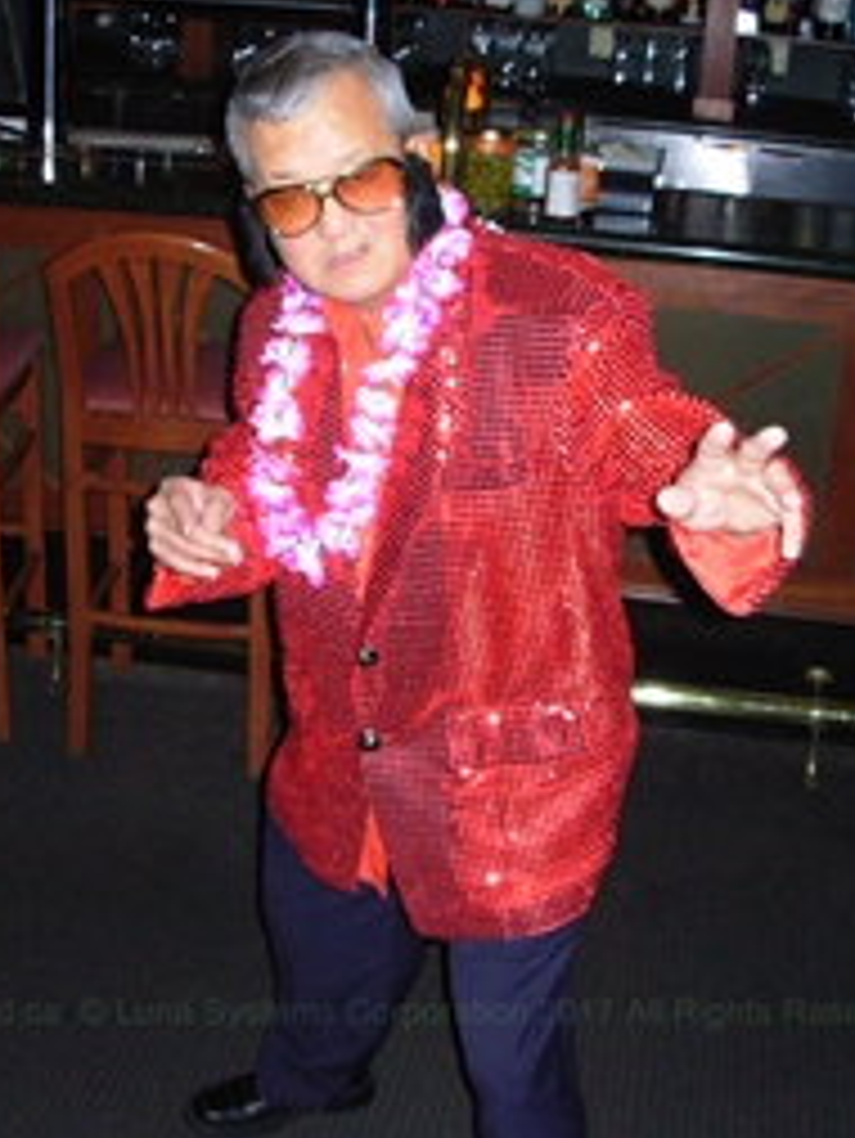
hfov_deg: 27.0
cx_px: 400
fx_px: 1777
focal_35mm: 54
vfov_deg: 35.5
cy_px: 513
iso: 154
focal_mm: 6.3
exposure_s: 1/98.7
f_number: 2.9
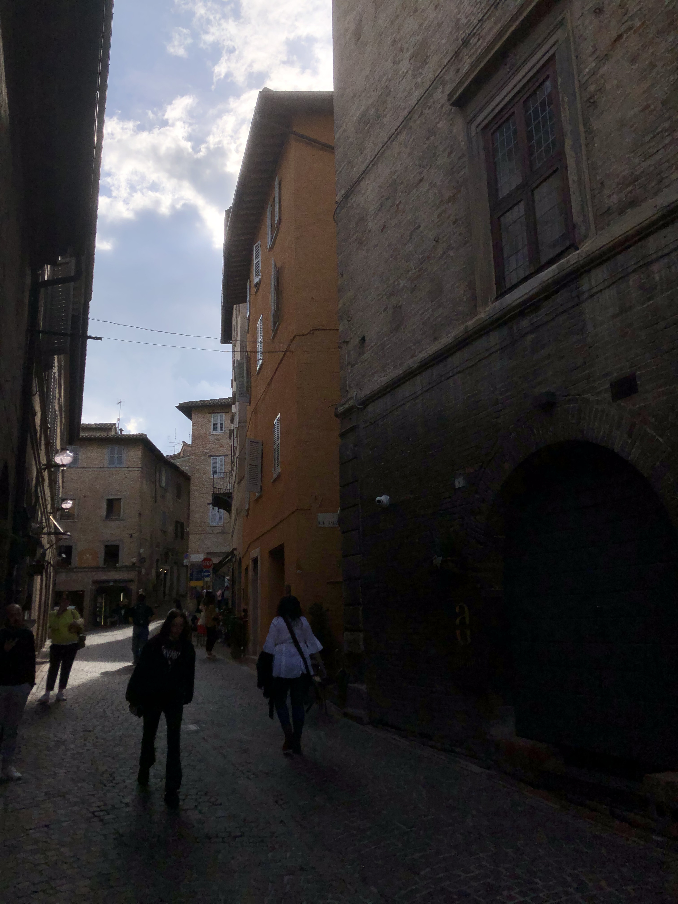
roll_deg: +1.5
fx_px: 731
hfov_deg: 49.7
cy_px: 452
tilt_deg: +12.7
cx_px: 339
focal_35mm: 28
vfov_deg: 63.4
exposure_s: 1/8000
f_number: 1.8
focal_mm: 4
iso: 25
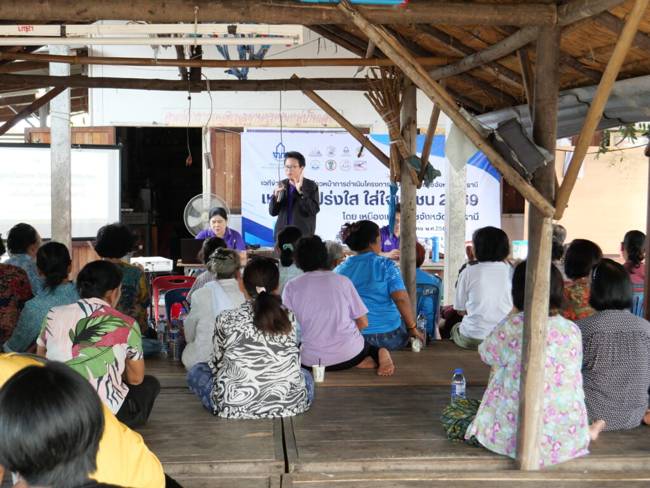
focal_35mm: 54
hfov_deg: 35.5
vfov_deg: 27.0
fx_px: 1014
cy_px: 244
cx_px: 325
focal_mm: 27
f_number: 5.3
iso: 640
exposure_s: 1/60
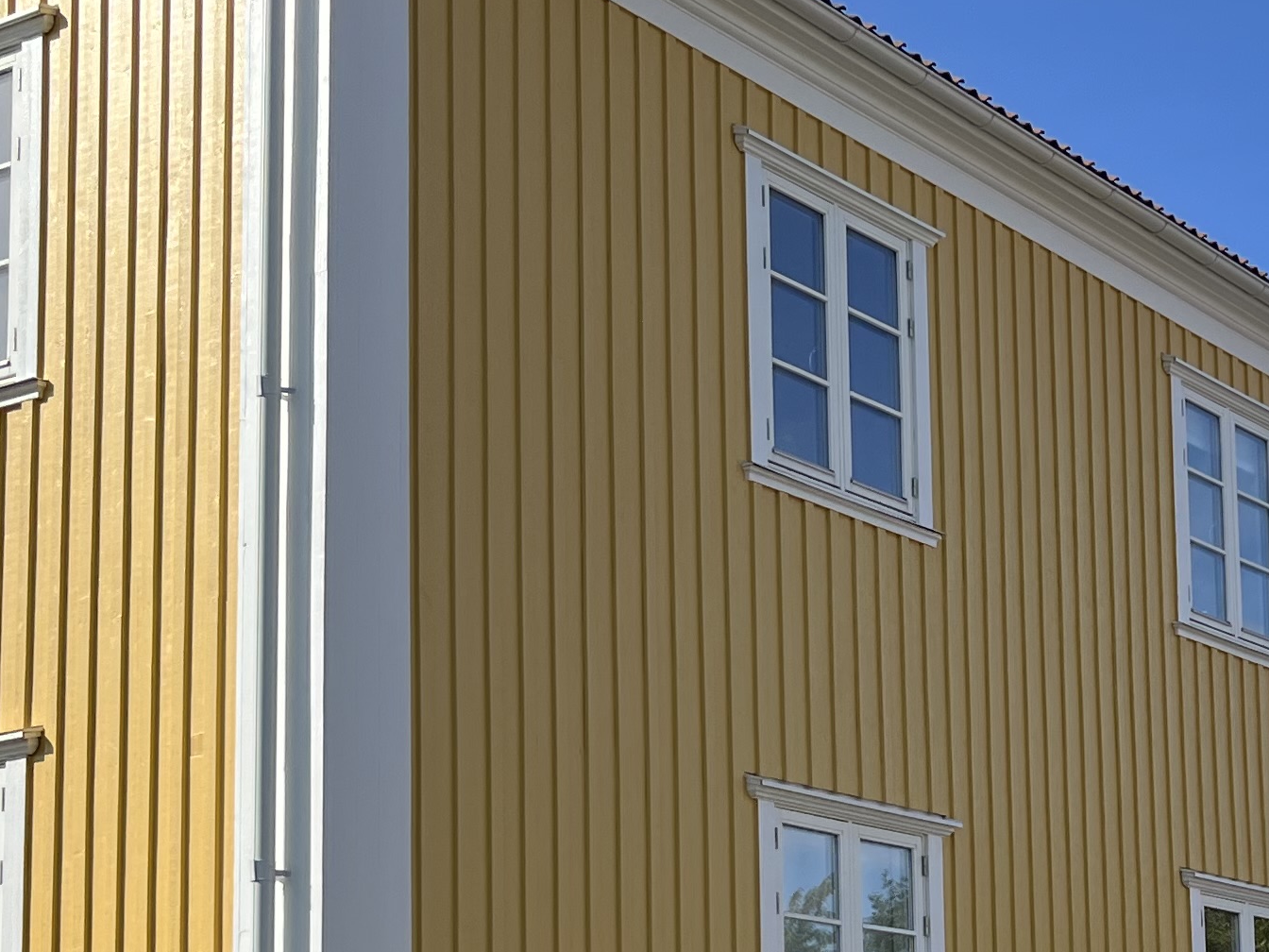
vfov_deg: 18.5
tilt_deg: +7.6
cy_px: 906
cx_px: 1084
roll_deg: +2.3
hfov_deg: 24.5
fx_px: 2859
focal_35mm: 78
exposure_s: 1/3623
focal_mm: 5.1
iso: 50
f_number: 1.6
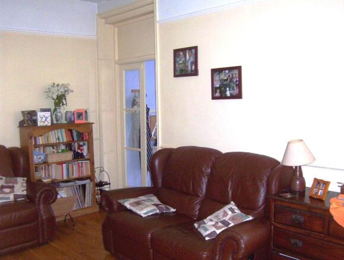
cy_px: 130
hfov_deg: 51.3
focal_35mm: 36
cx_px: 172
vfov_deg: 39.8
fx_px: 359
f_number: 2.76
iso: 140
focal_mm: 5.54
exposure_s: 1/30
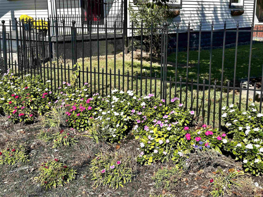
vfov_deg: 30.3
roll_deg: +0.5
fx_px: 365
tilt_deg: -11.5
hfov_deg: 39.7
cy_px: 98
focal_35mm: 48
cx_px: 132
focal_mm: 6.86
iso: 64
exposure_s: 1/2667
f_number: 1.78
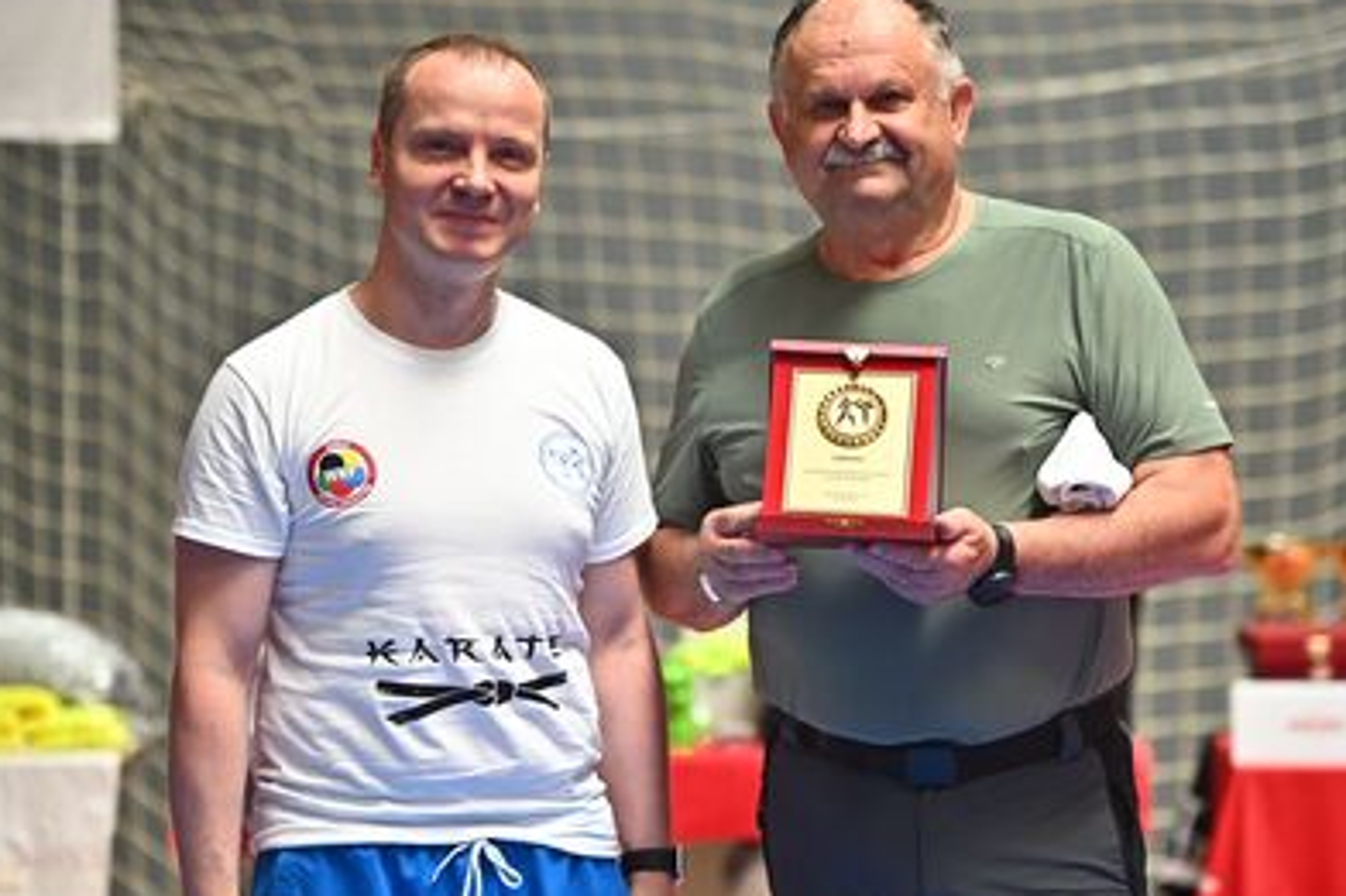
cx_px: 752
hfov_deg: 11.6
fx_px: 6652
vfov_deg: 7.7
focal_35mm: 178
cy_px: 467
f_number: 2.8
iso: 2000
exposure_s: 1/4000
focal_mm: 155
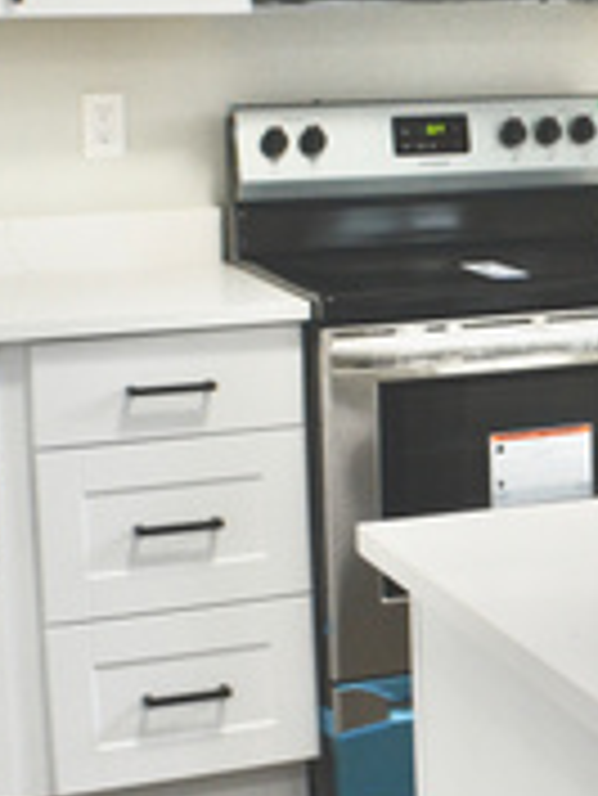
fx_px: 2876
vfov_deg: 15.5
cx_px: 940
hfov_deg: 11.3
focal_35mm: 125
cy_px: 11
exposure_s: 1/100
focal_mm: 24
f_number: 5
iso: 400
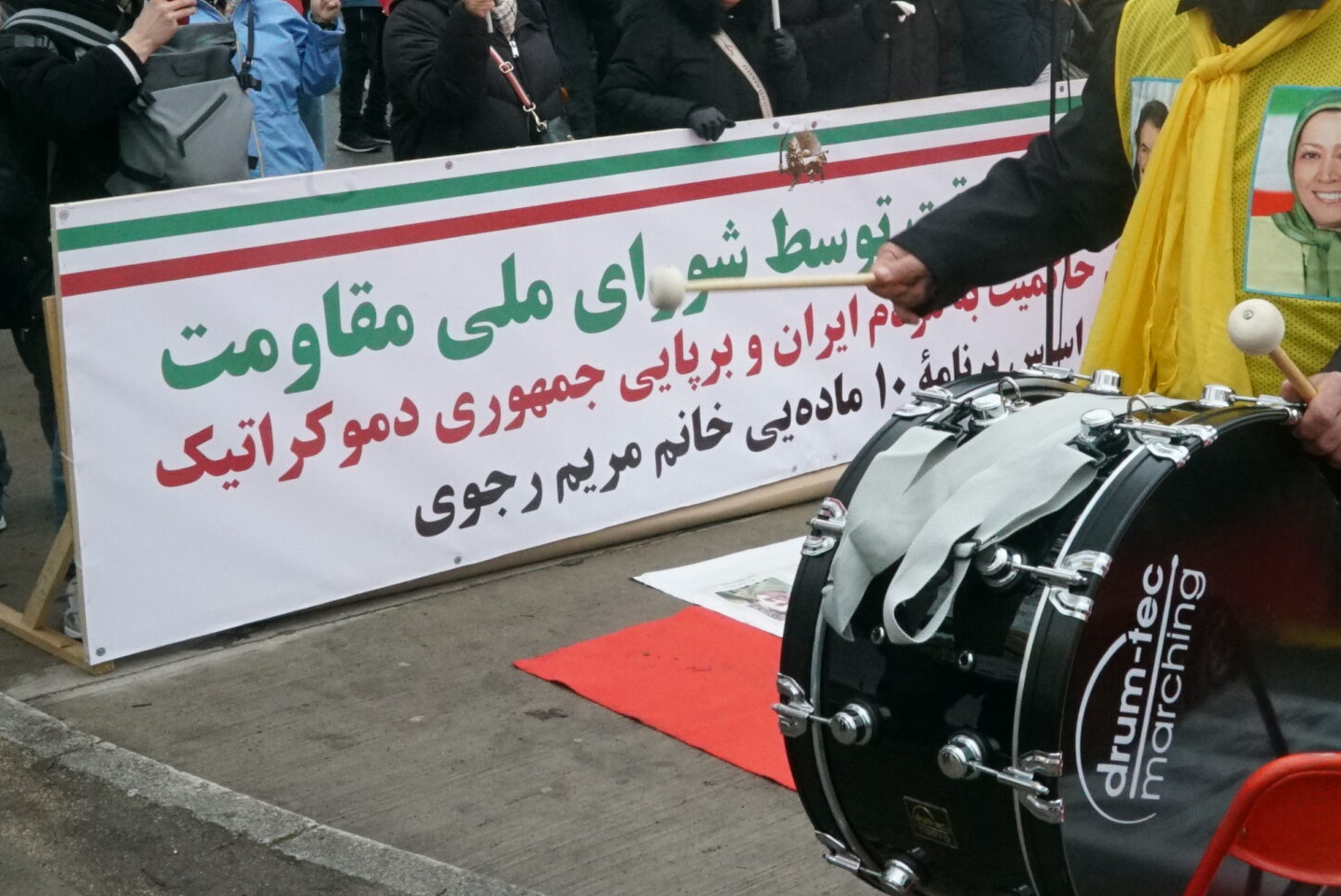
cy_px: 236
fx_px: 2124
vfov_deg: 23.6
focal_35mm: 57
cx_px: 879
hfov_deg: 34.7
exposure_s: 1/500
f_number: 22
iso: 8000
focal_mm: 32
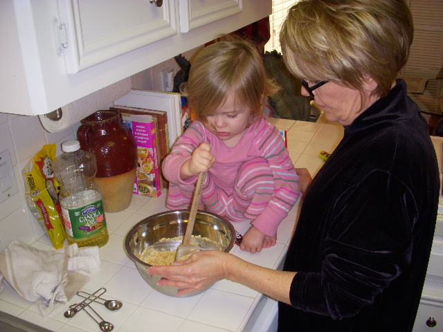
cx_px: 222
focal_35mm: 38
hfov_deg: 49.0
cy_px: 166
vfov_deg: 37.7
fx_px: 486
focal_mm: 6.3
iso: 100
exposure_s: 1/30
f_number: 3.3
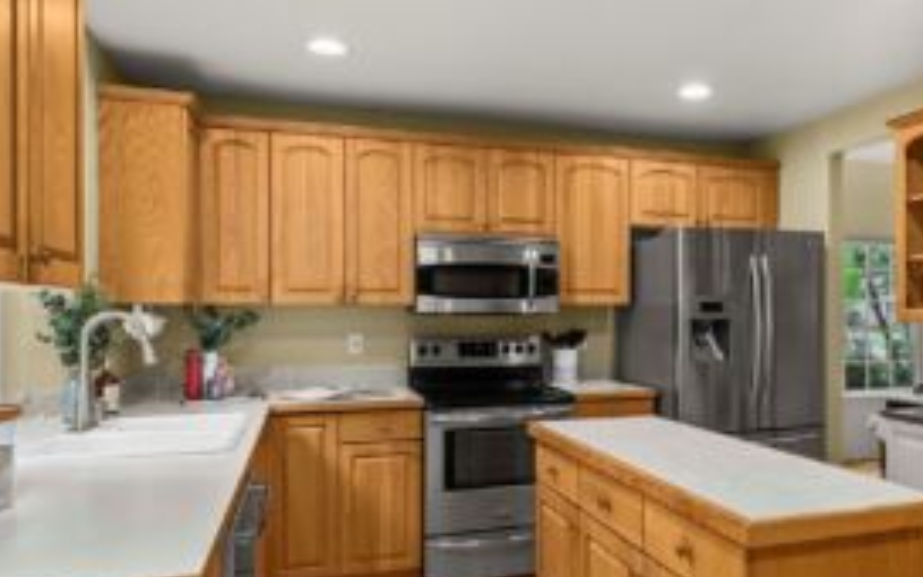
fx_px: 679
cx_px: 587
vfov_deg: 45.8
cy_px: 341
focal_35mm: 27
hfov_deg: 67.2
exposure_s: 1/6
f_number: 7.1
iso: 1000
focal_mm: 18
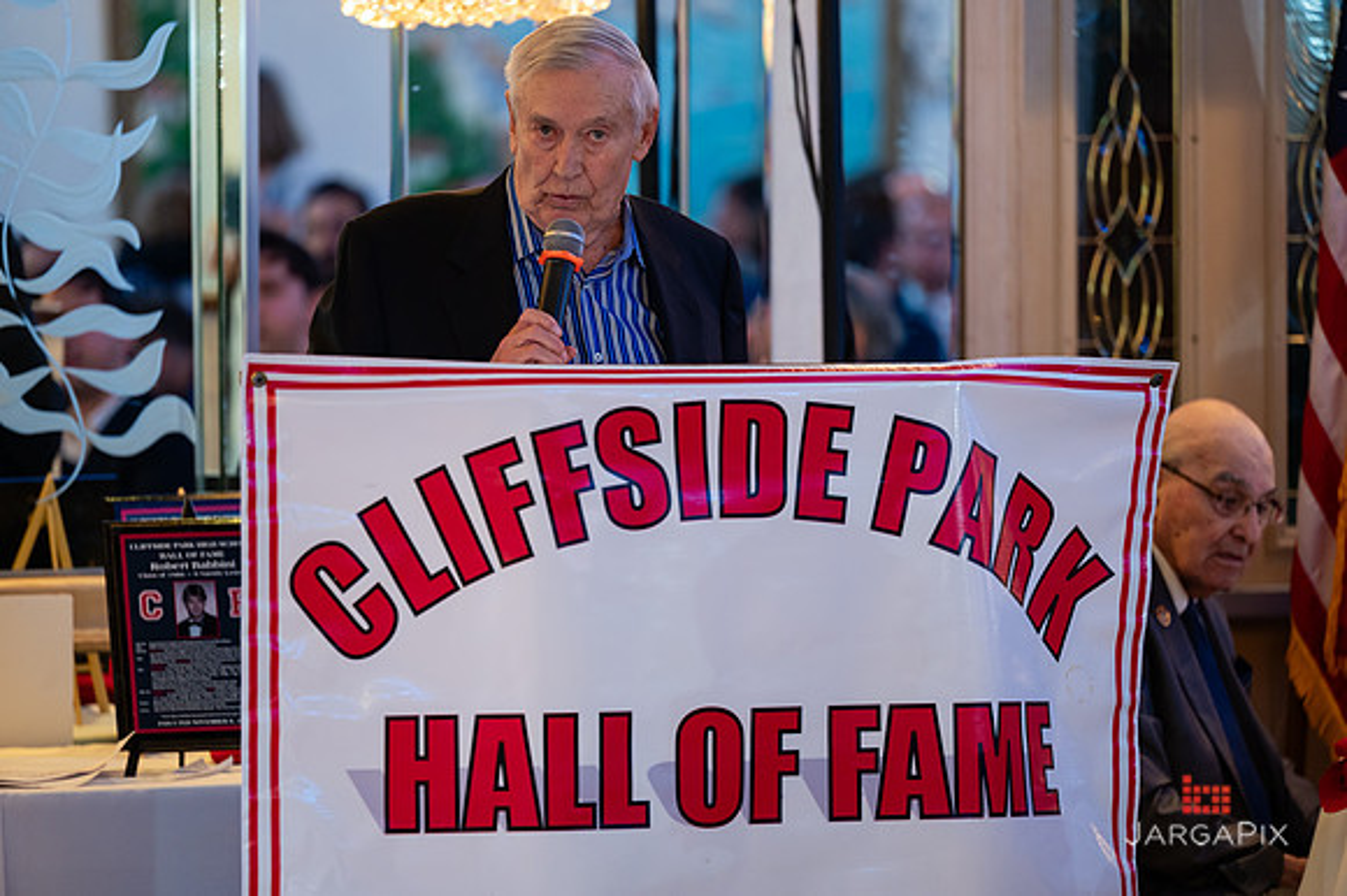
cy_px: 448
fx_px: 7344
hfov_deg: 10.5
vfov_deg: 7.0
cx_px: 674
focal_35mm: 196
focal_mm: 190
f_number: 3.2
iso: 1250
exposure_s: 1/125
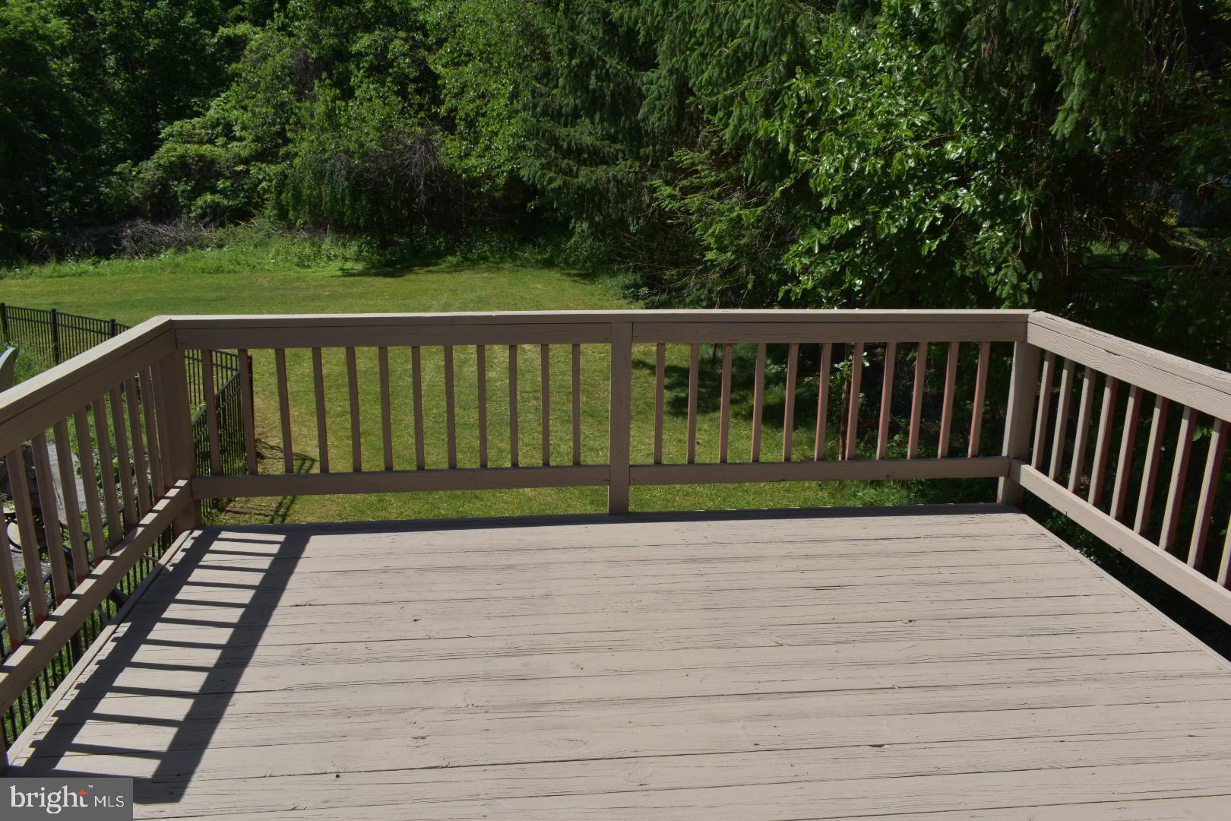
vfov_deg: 47.9
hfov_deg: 67.4
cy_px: 410
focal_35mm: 27
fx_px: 923
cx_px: 616
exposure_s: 1/200
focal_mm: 18
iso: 100
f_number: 11
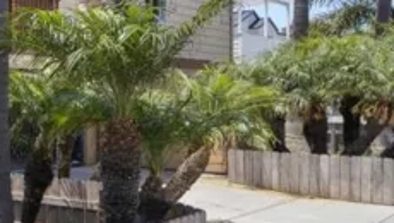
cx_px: -286
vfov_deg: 18.8
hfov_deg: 22.7
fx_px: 638
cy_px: -41
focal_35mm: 61
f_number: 8
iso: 500
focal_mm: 16
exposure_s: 1/320
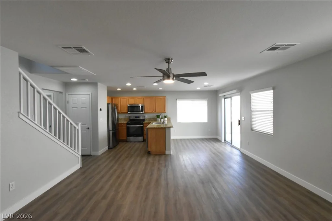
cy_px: 110
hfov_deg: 100.4
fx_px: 138
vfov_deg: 77.3
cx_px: 166
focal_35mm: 15
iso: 4000
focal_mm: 10
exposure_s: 1/50
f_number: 18
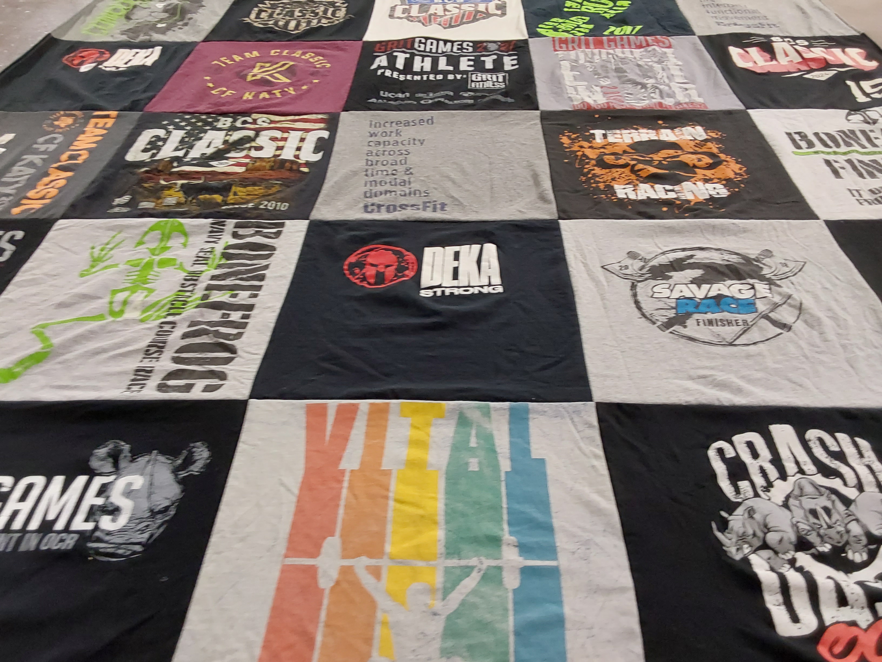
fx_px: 713
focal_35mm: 28
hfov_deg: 63.4
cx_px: 441
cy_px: 331
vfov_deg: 49.7
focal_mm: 2.91
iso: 160
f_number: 1.9
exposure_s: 1/60
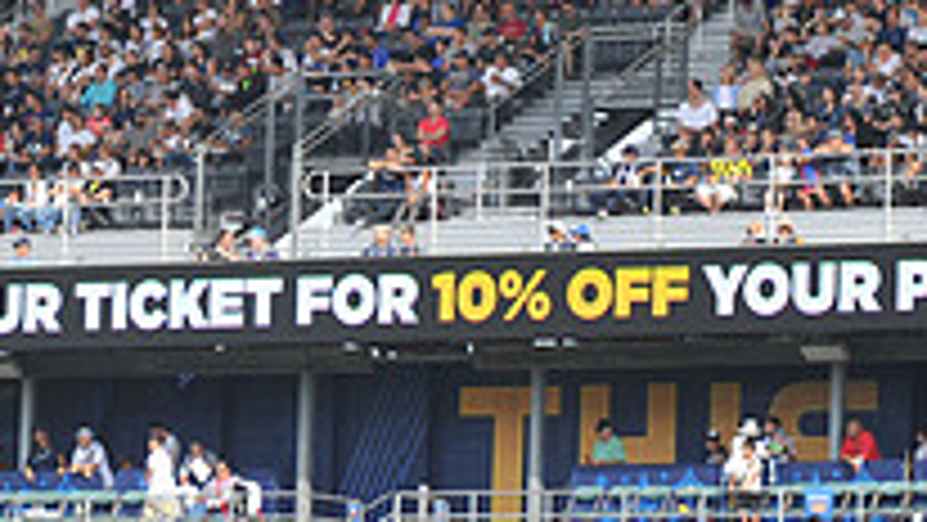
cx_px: 158
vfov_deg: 3.2
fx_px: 9417
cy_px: 279
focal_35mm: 383
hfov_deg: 5.6
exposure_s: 1/400
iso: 500
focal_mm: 130
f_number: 10
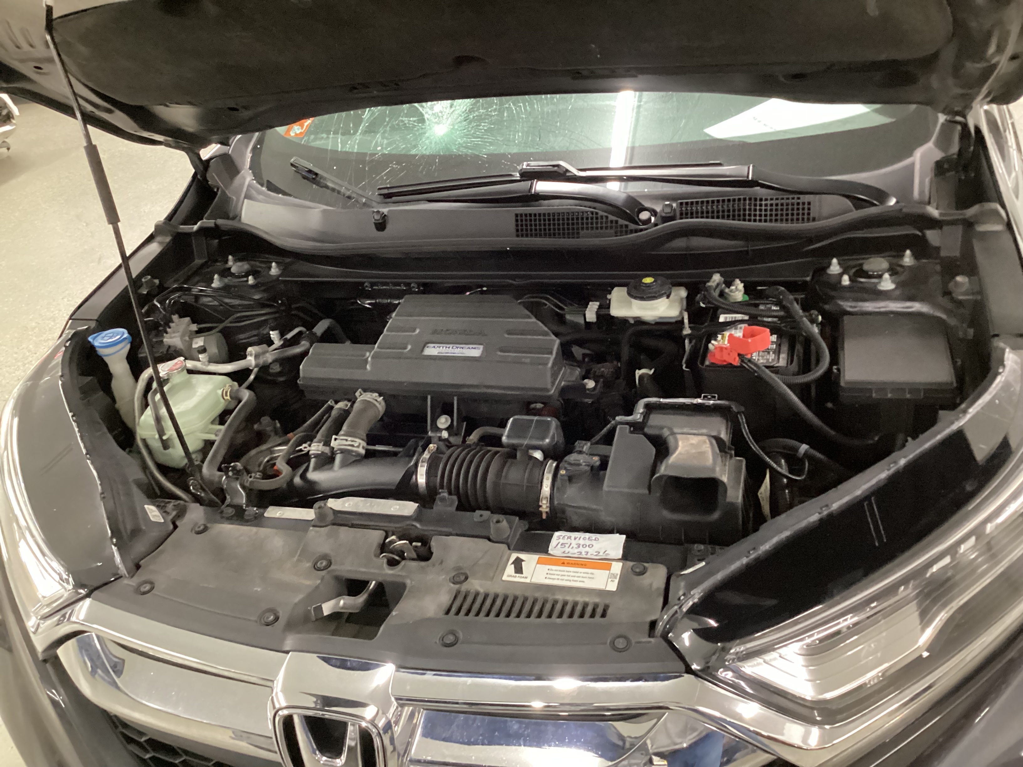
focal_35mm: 31
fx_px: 916
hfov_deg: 58.4
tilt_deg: -32.1
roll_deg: +7.7
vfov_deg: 45.4
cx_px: 512
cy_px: 384
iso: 640
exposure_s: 1/24
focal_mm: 3.3
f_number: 2.4
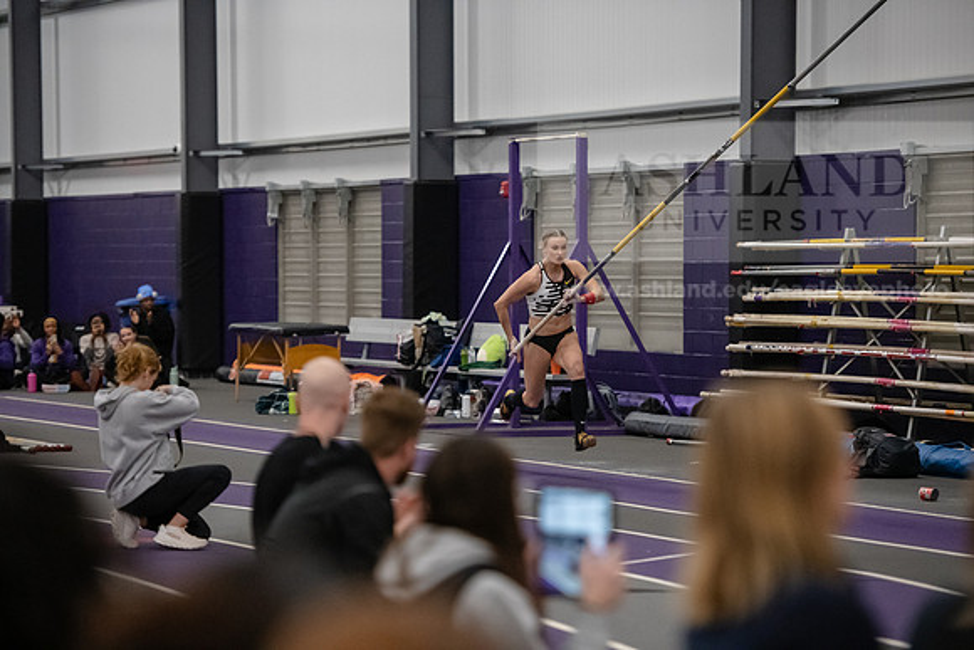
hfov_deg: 14.7
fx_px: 3788
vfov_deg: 9.8
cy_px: 325
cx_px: 487
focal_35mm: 140
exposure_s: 1/800
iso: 6400
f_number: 2.8
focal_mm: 140
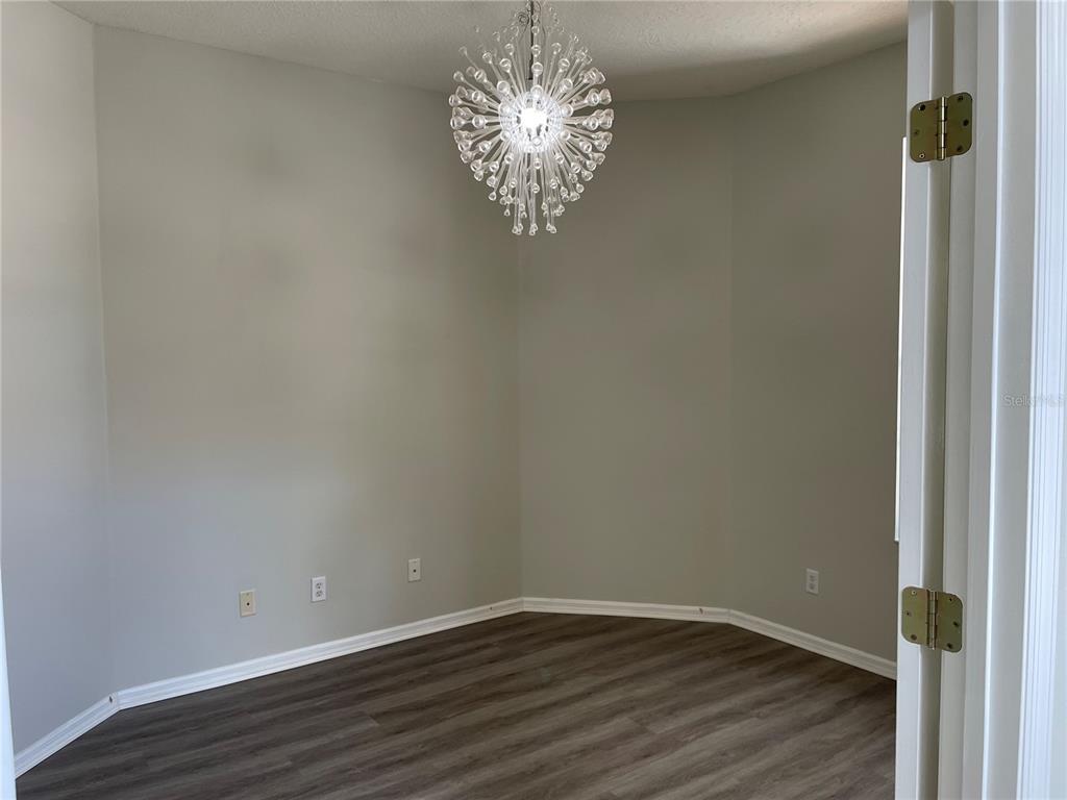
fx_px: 801
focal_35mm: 26
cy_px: 400
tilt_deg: -4.2
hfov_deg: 67.3
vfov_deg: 53.1
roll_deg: +0.6
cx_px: 534
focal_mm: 4.2
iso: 100
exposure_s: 1/120
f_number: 1.6
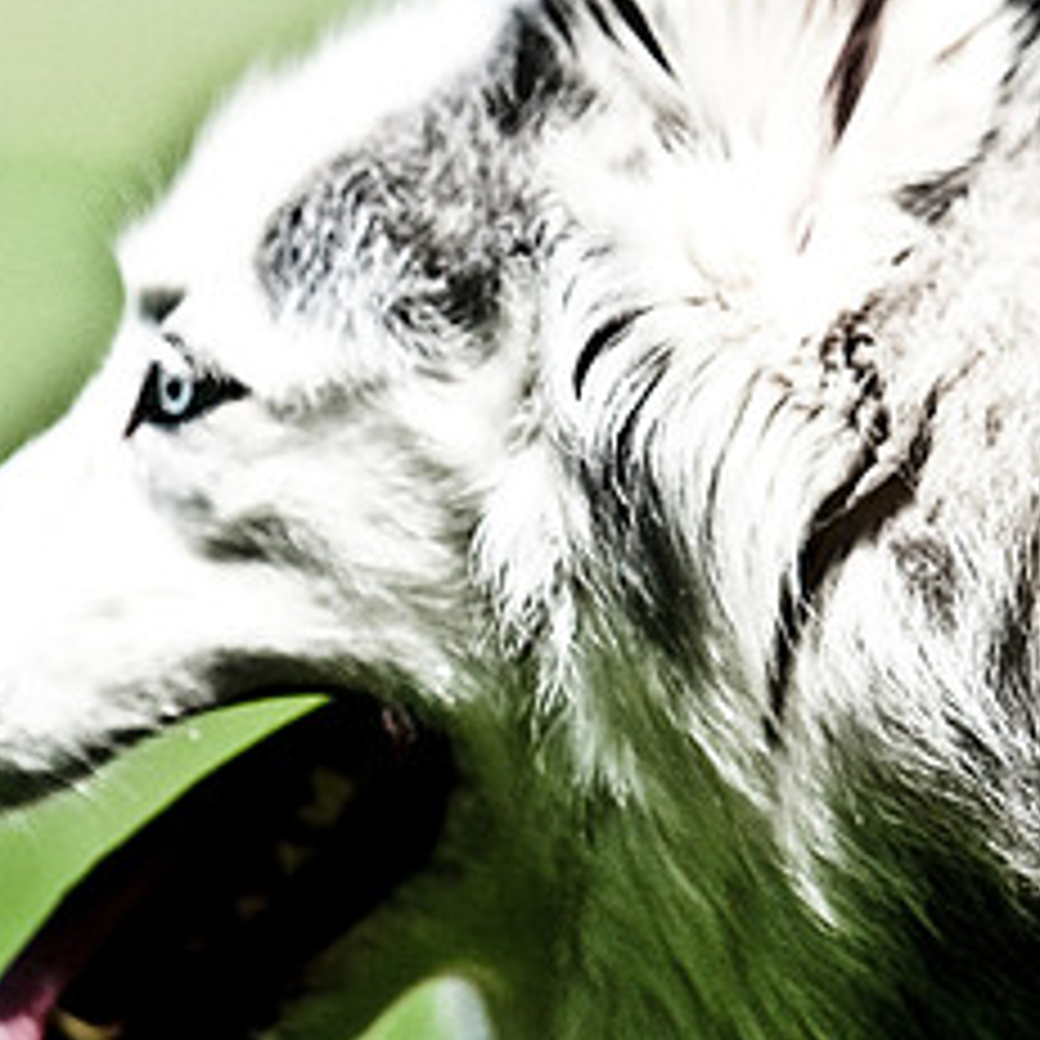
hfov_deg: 4.2
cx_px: 266
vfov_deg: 4.2
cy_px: 588
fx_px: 14106
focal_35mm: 415
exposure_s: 1/5000
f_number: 2.8
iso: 200
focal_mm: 130
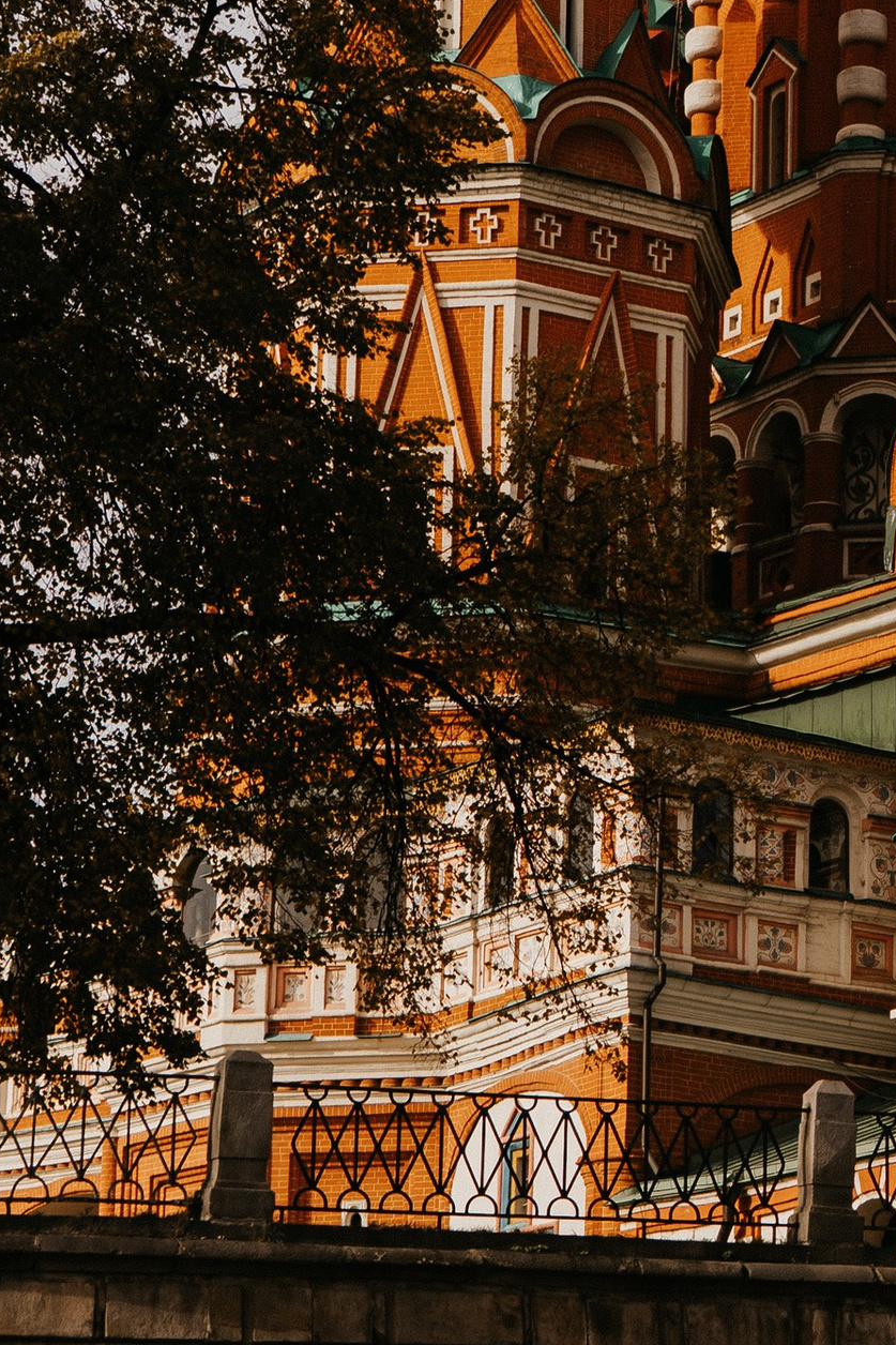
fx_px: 3995
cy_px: 420
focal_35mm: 107
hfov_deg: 12.6
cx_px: 975
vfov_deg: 19.0
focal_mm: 35
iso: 100
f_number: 4
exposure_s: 1/500
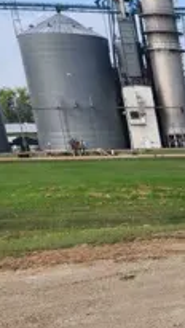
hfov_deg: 11.7
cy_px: 346
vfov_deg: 25.5
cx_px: 485
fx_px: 680
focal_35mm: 78
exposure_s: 1/654
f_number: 1.8
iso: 12
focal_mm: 6.4
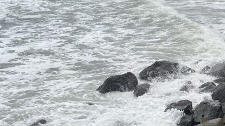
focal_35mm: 71
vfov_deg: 16.9
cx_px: 243
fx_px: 424
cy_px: 33
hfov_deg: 27.4
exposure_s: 1/193
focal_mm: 5.1
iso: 40
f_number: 1.6
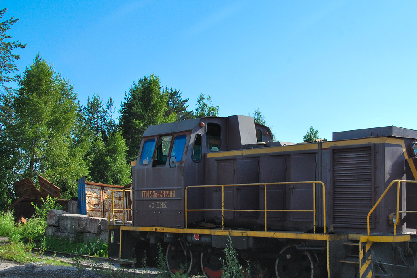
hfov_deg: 42.0
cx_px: 251
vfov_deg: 28.8
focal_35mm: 47
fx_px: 540
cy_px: 167
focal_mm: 25
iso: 200
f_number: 11
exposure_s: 1/200
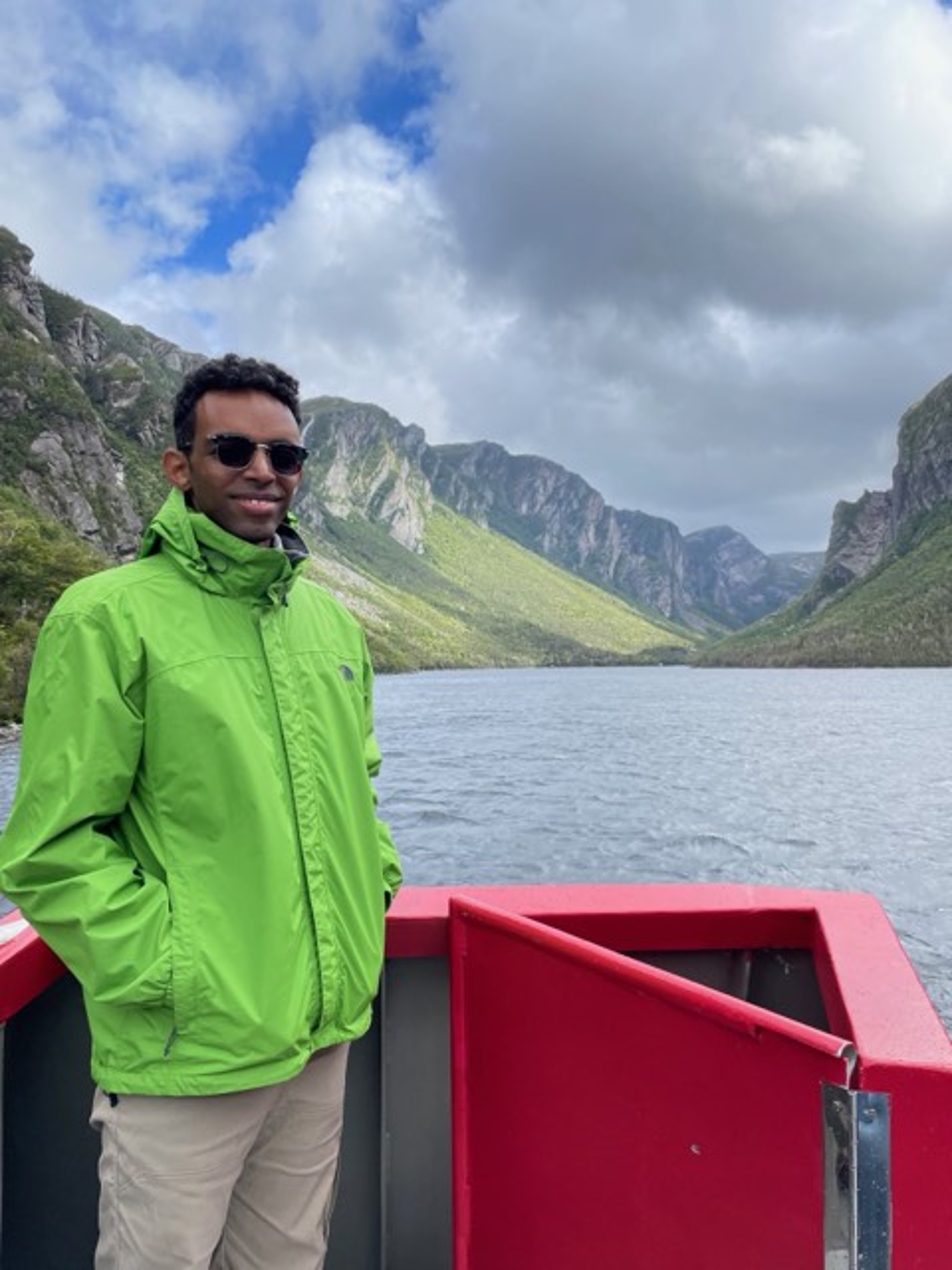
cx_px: 476
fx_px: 953
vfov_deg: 67.3
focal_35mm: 26
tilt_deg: +2.5
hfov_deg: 53.1
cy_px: 635
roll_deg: +1.0
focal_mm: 4.2
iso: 32
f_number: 1.6
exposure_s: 1/1667
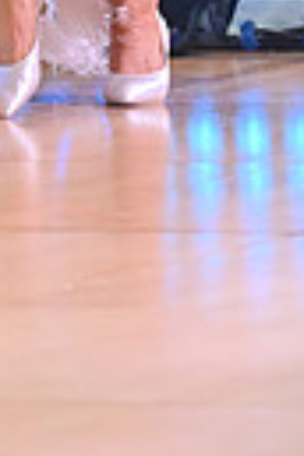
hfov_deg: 1.6
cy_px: -375
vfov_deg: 2.4
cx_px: -101
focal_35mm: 856
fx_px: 10842
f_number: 5
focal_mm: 190
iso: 5000
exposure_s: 1/400
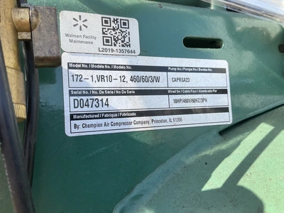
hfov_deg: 61.7
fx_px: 238
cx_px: 142
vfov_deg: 48.2
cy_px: 106
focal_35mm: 29
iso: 25
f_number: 1.8
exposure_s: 1/540
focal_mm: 3
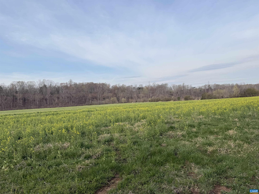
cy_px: 97
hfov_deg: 71.6
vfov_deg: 56.8
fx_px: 180
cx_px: 130
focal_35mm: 24
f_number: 1.78
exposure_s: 1/2703
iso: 80
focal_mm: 6.76
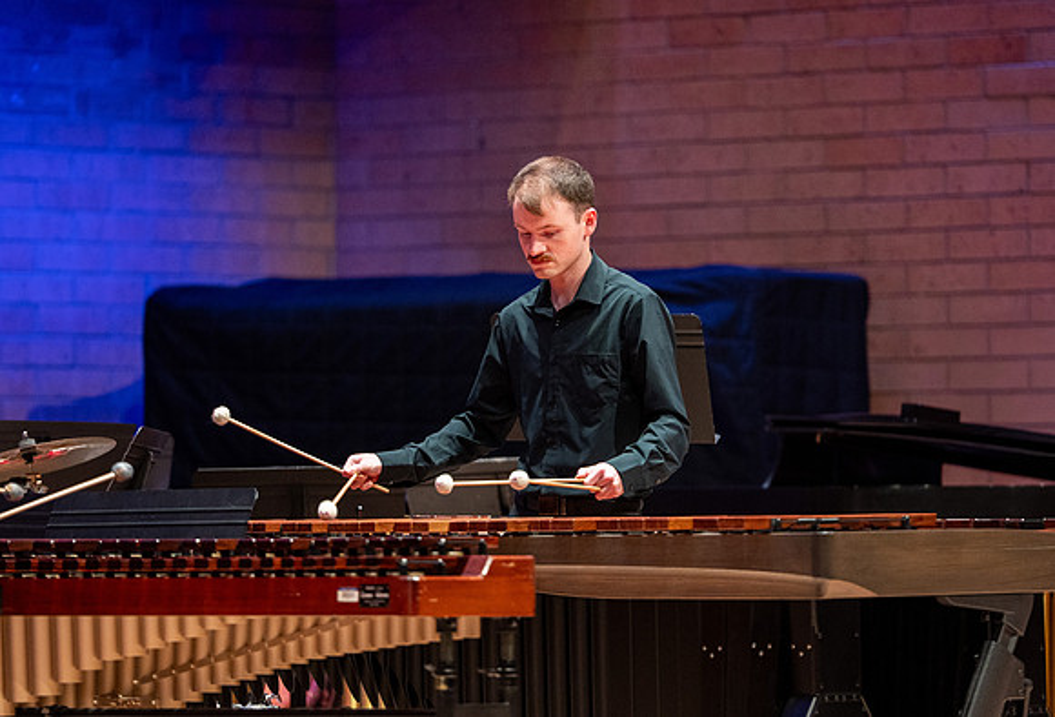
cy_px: 325
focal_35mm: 250
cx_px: 551
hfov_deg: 8.2
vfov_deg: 5.6
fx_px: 7378
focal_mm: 200
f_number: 2.8
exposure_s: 1/320
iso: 2500
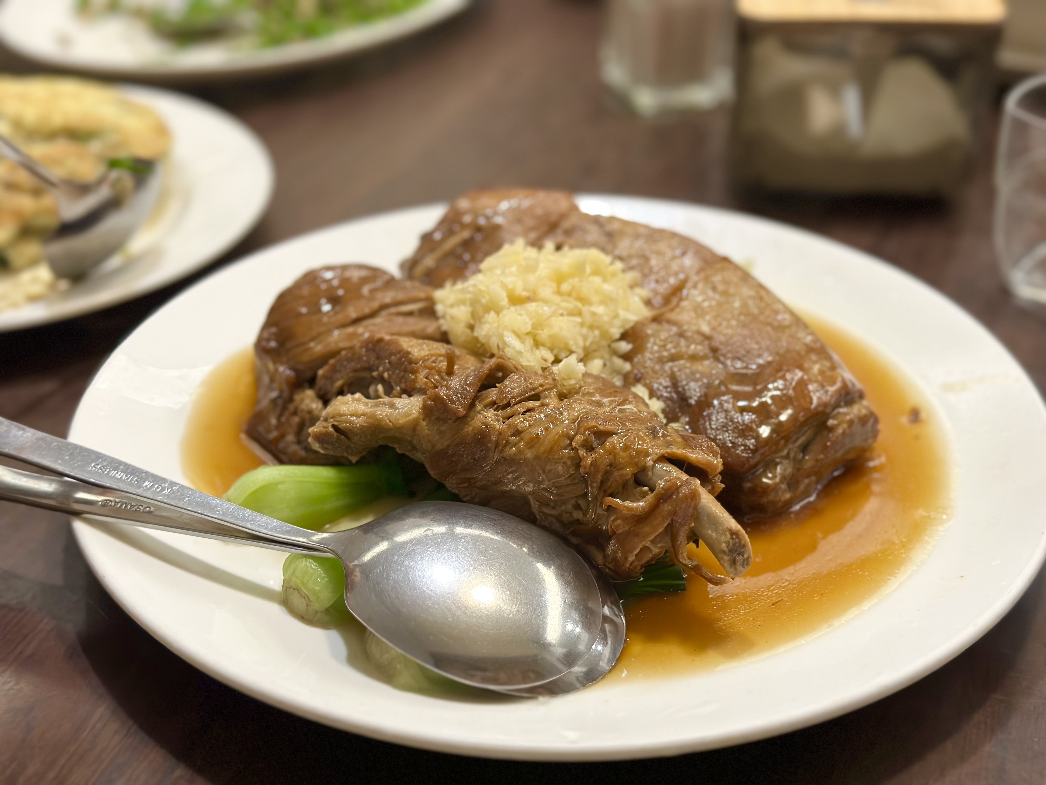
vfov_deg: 30.3
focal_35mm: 48
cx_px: 523
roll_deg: +1.1
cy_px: 392
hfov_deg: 39.7
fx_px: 1450
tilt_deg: -32.0
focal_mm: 6.86
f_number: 1.78
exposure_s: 1/60
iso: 250
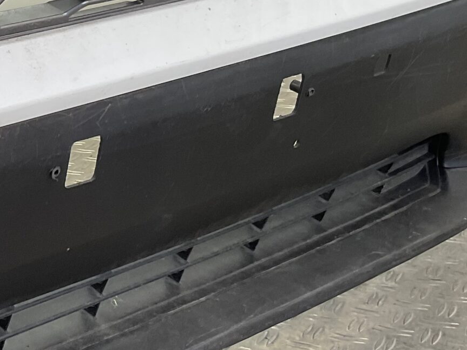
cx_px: -113
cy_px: 57
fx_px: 1160
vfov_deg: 17.0
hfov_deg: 21.0
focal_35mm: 86
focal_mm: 3
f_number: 1.8
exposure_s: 1/120
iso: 25
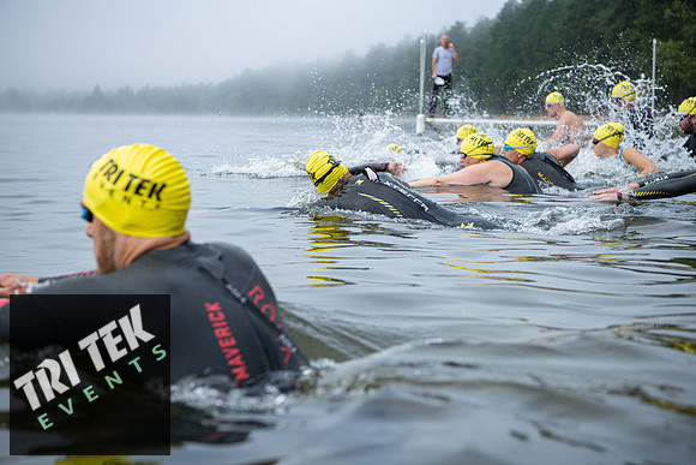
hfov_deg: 32.4
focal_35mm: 62
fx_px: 1199
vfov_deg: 21.9
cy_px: 232
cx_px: 348
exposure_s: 1/640
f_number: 4
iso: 320
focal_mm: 62
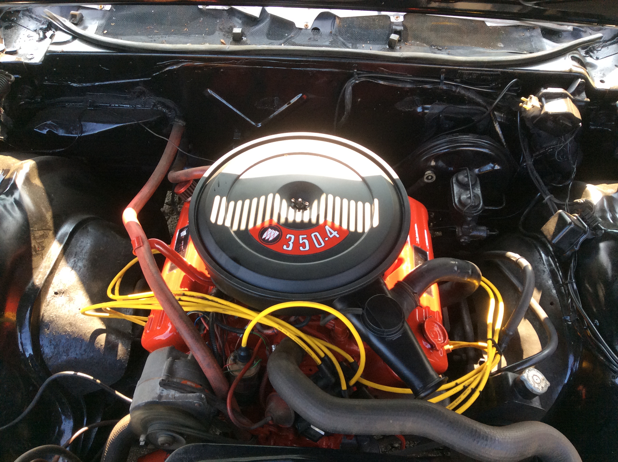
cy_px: 231
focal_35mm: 33
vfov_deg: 42.8
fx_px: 588
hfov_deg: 55.4
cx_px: 309
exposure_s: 1/120
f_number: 2.4
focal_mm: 3.3
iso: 64
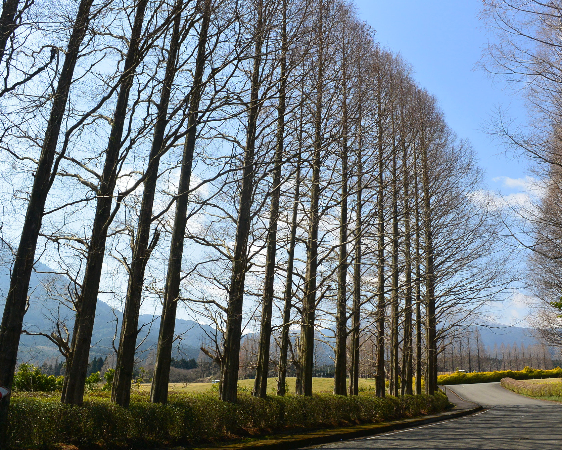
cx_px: 301
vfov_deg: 47.1
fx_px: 516
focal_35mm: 31
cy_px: 226
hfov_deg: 57.1
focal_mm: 10
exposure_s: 1/1000
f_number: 5
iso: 160
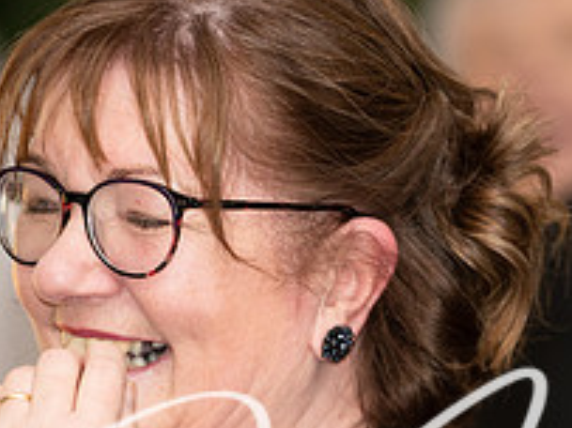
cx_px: 383
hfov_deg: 3.2
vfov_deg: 2.4
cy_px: 296
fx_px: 10272
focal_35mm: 622
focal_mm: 200
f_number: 2.8
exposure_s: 1/160
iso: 400
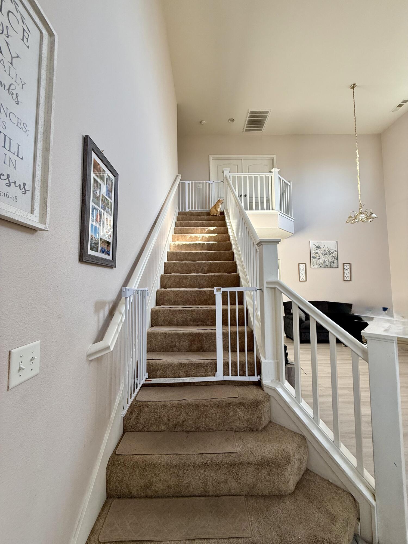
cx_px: 204
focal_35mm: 14
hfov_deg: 85.7
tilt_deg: +3.7
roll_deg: +0.3
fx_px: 220
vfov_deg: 102.1
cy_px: 272
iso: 100
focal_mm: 2.22
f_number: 2.2
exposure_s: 1/99
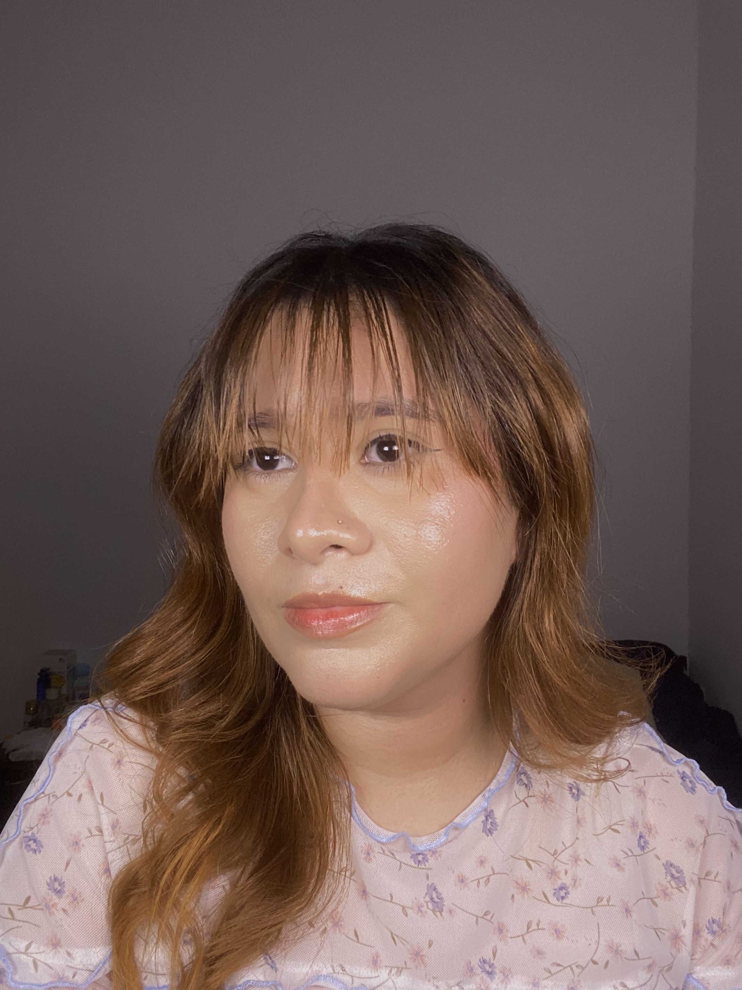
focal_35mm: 30
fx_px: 857
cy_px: 495
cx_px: 371
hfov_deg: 46.8
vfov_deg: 60.0
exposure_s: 1/60
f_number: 2.2
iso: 200
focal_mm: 2.71
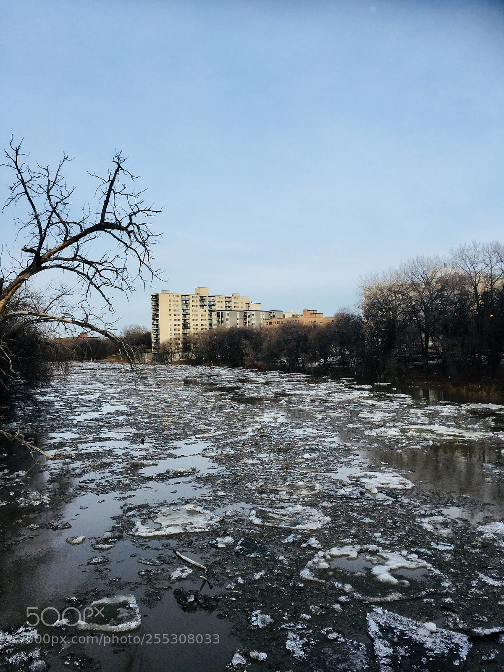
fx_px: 563
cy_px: 336
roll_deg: +2.9
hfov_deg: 48.2
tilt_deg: +1.8
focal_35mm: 29
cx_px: 252
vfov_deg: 61.7
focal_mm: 4.15
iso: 25
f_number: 2.2
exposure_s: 1/699
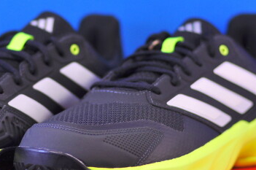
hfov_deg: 12.0
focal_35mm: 171
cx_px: 71
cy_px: 42
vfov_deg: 8.0
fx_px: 1214
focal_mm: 50
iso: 250
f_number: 2
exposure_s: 1/320
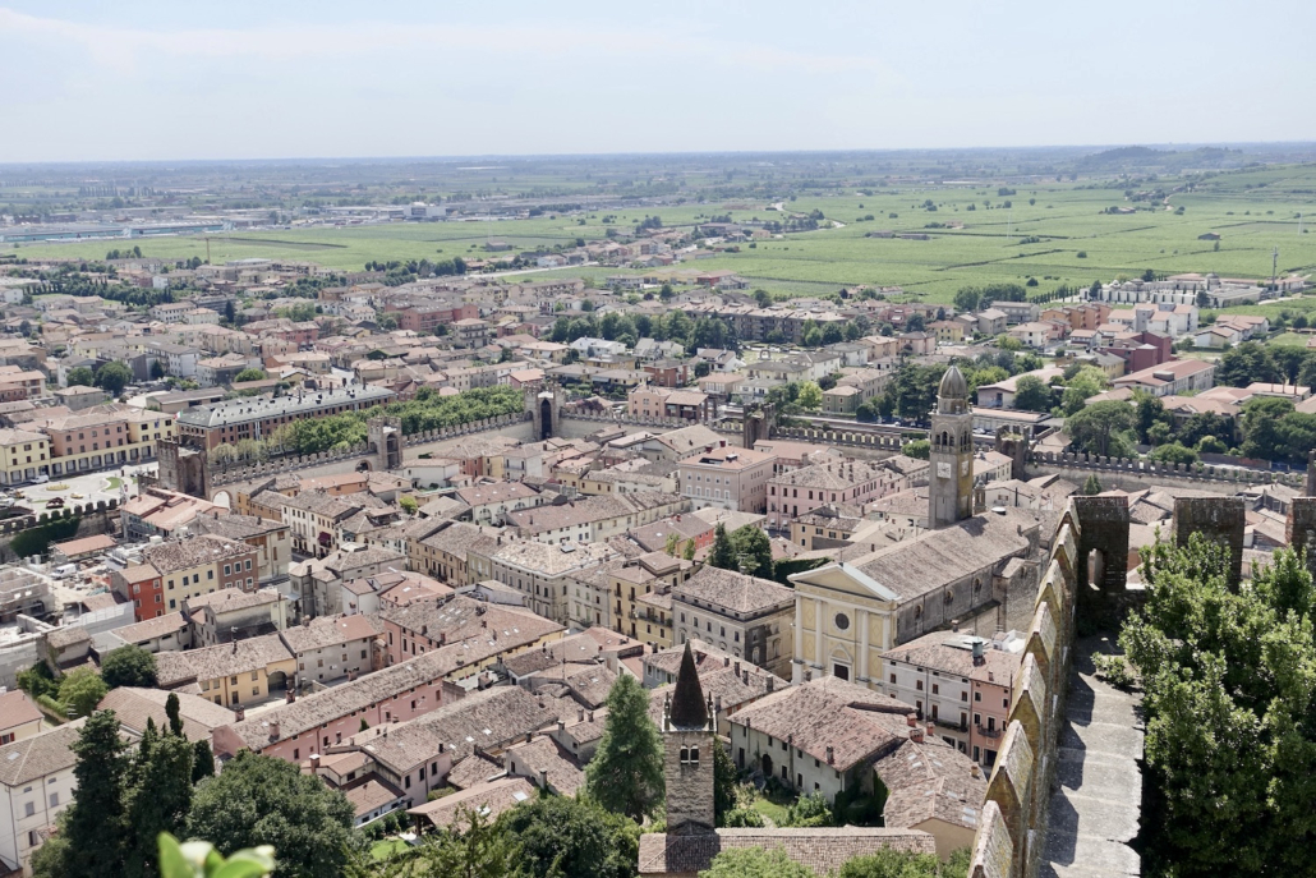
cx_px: 658
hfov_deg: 49.5
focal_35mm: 39
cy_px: 439
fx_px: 1426
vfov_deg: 34.2
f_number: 4
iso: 125
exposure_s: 1/125
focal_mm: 14.3
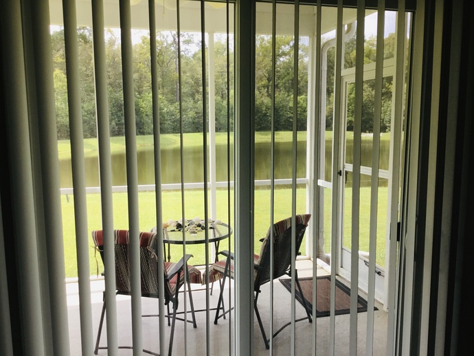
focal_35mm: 31
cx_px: 237
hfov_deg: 58.3
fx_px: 425
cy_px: 178
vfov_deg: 45.5
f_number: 2.4
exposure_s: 1/120
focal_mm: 3.3
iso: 25
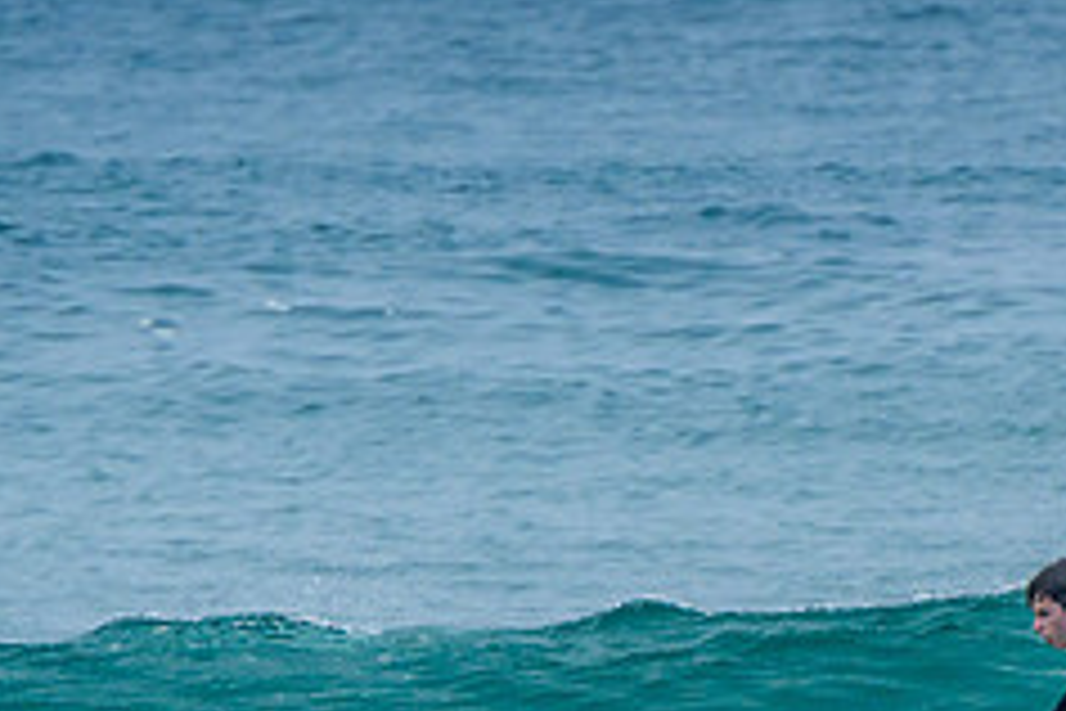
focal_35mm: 1347
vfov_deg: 1.0
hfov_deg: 1.5
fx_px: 39883
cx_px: 1129
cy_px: 854
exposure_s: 1/2000
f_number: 8
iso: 500
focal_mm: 400
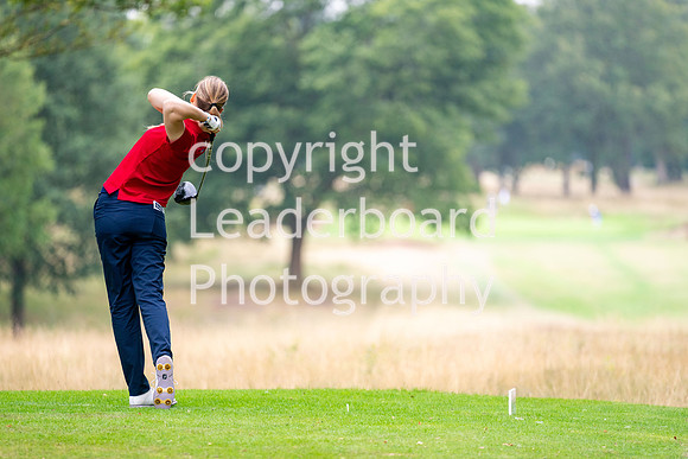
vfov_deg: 4.6
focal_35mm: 300
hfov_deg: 6.9
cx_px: 344
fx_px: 5734
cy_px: 230
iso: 400
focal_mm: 300
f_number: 4
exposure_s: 1/1000
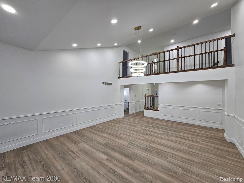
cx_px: 122
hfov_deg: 106.2
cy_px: 92
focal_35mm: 13
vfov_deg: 89.9
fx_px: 92
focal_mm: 2.2
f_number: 2.2
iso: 80
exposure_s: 1/60
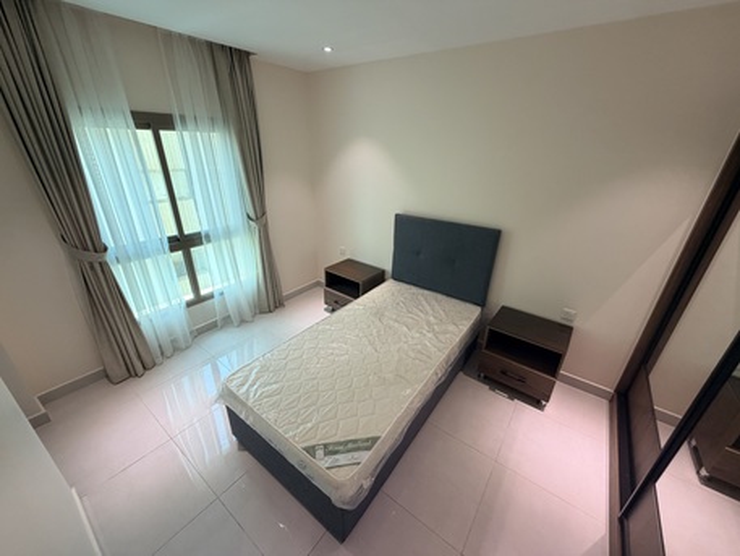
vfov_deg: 85.7
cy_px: 278
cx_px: 370
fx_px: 299
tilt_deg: -22.5
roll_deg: -0.9
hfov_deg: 102.0
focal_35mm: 14
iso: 160
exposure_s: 1/100
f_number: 2.2
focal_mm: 2.22
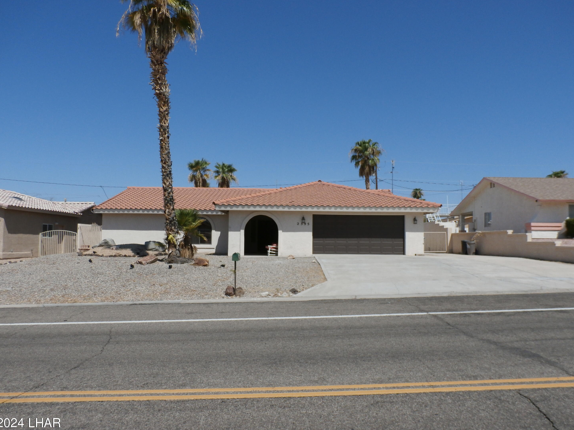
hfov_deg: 67.3
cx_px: 285
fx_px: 431
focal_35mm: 26
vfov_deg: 53.0
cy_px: 220
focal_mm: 4.5
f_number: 8.7
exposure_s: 1/400
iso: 100
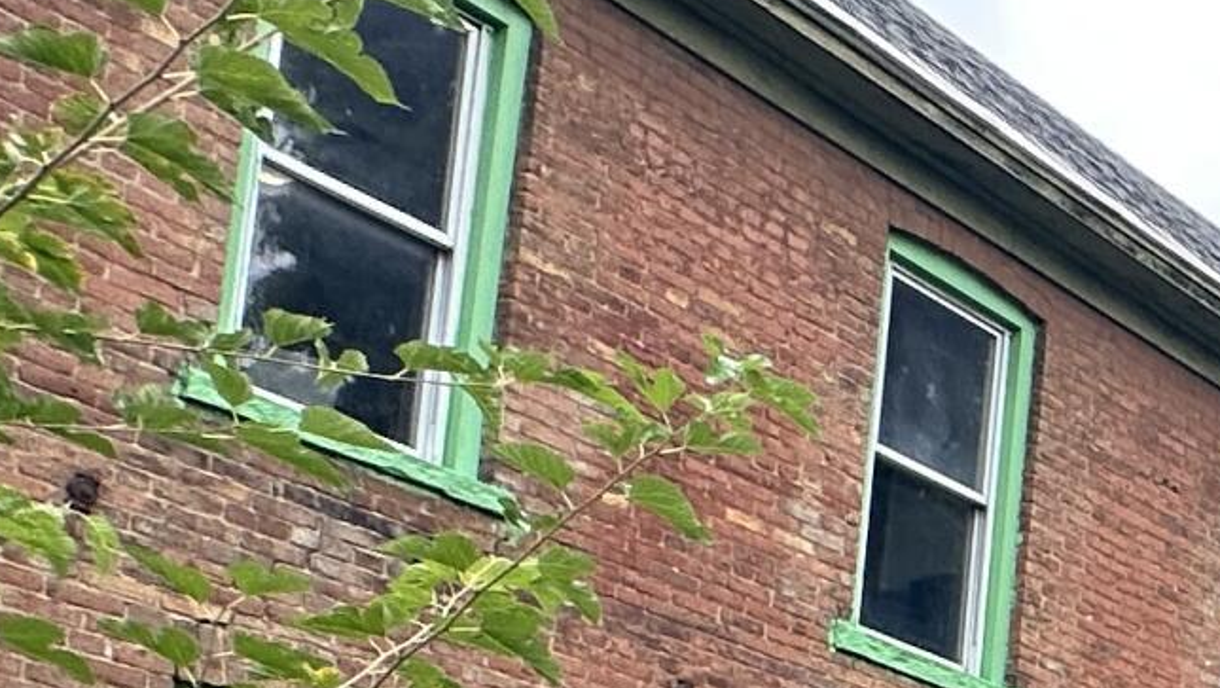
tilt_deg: +6.1
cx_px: 2514
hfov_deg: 18.2
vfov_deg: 15.0
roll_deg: -1.3
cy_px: 1192
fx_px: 2298
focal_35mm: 71
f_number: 2.2
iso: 40
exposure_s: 1/221
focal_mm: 2.22
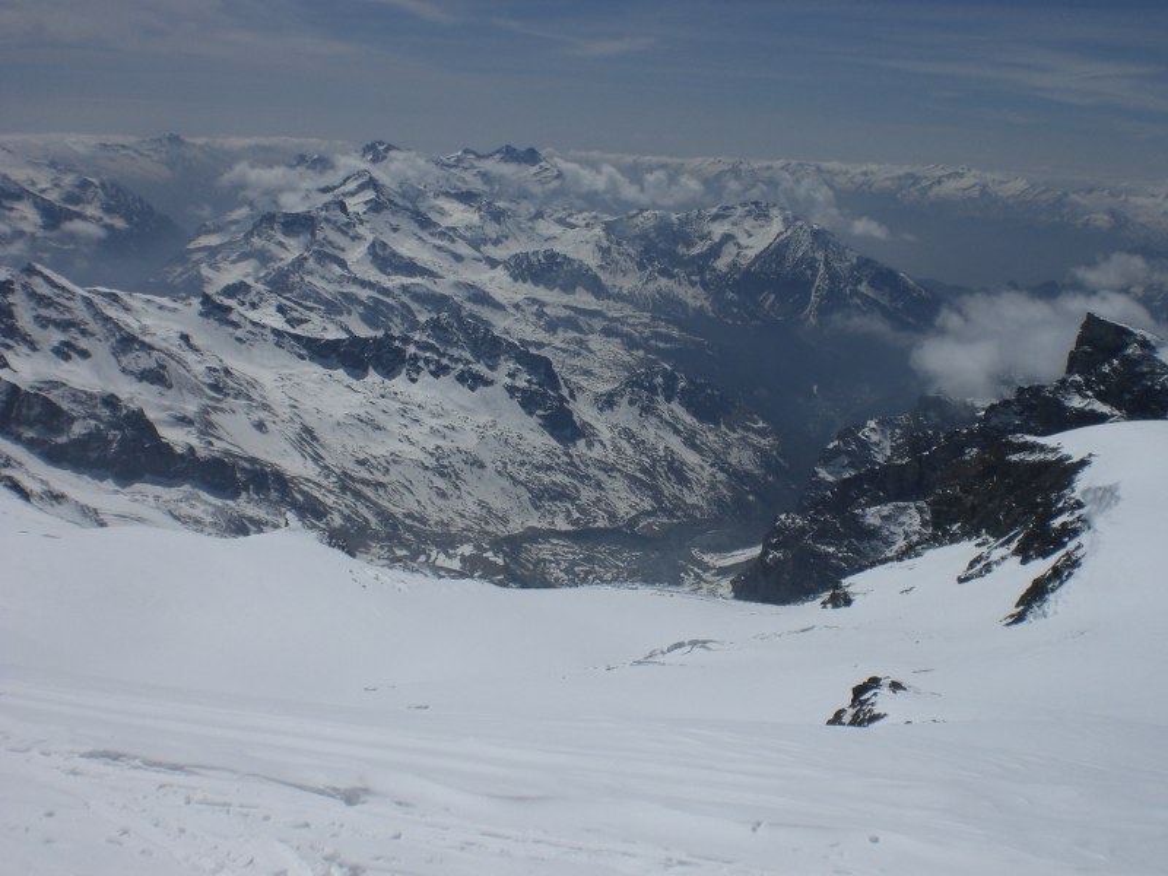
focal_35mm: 38
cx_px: 584
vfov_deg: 37.7
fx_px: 1282
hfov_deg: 49.0
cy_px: 438
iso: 50
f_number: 4.4
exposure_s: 1/2000
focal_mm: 6.3
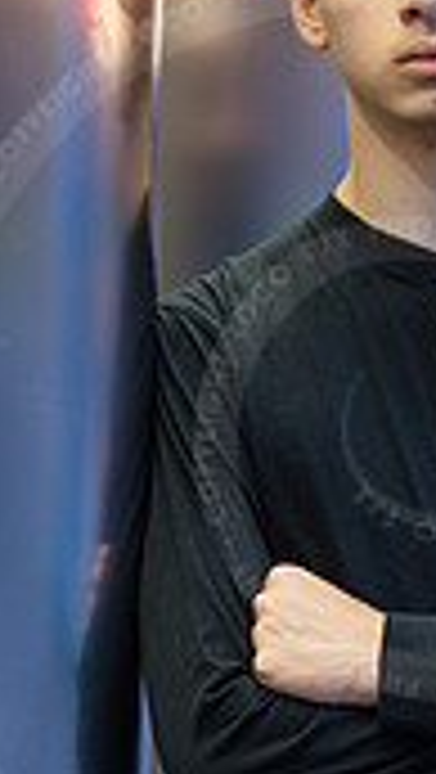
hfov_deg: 5.2
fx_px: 4779
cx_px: 485
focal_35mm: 233
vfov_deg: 9.2
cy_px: 513
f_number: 1.2
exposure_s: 1/200
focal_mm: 85
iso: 1000
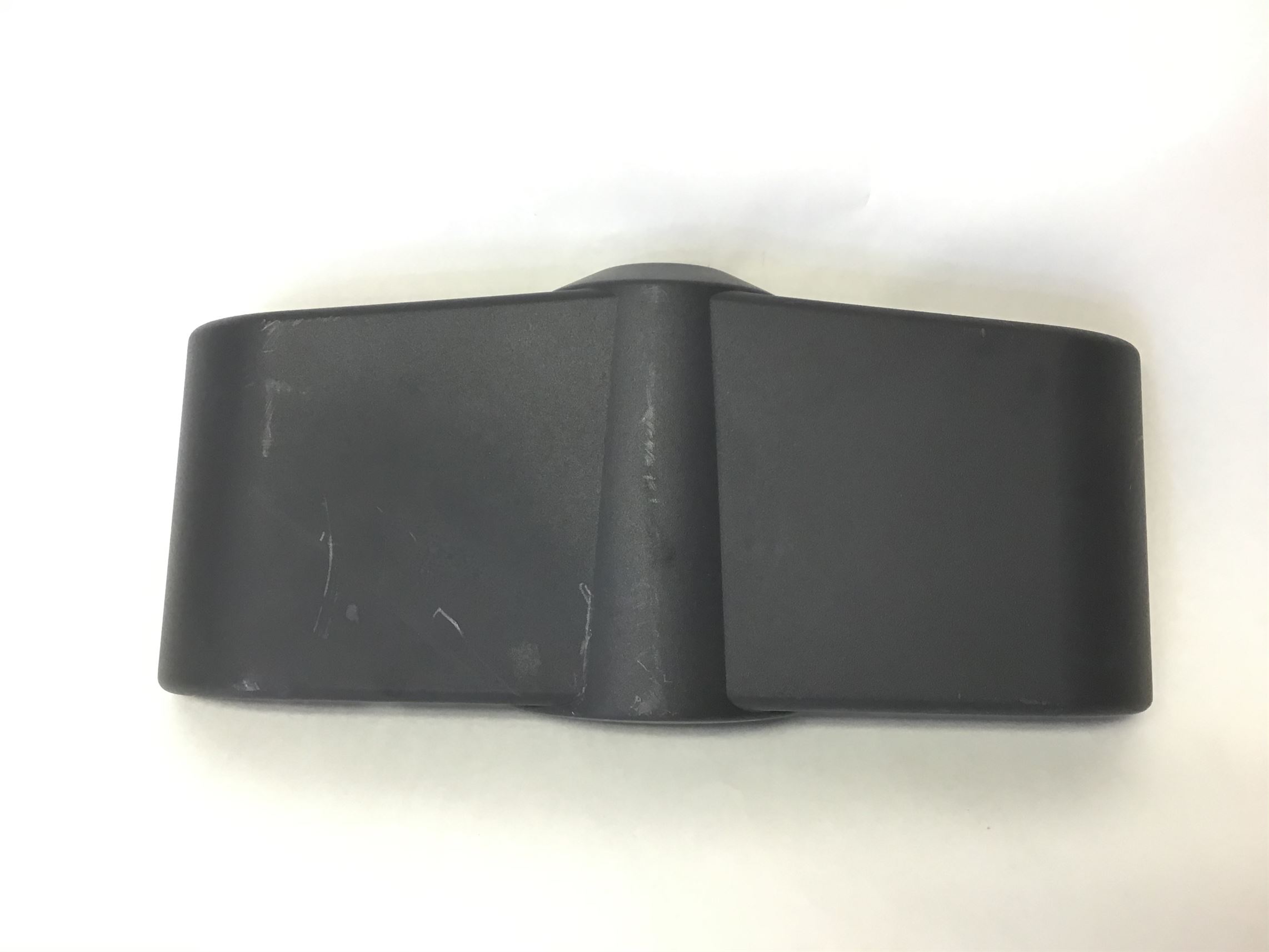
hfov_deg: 58.4
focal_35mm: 31
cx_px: 634
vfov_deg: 45.4
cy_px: 476
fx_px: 1136
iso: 50
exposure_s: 1/33
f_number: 2.4
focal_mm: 3.3
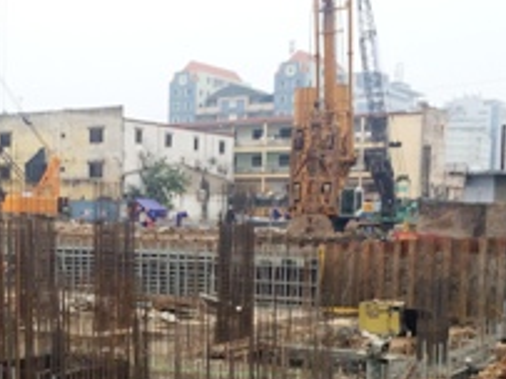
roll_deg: -0.4
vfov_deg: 22.5
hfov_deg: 29.7
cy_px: 322
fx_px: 935
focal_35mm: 64
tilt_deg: -8.5
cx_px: 120
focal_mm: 4.15
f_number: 2.2
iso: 32
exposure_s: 1/533
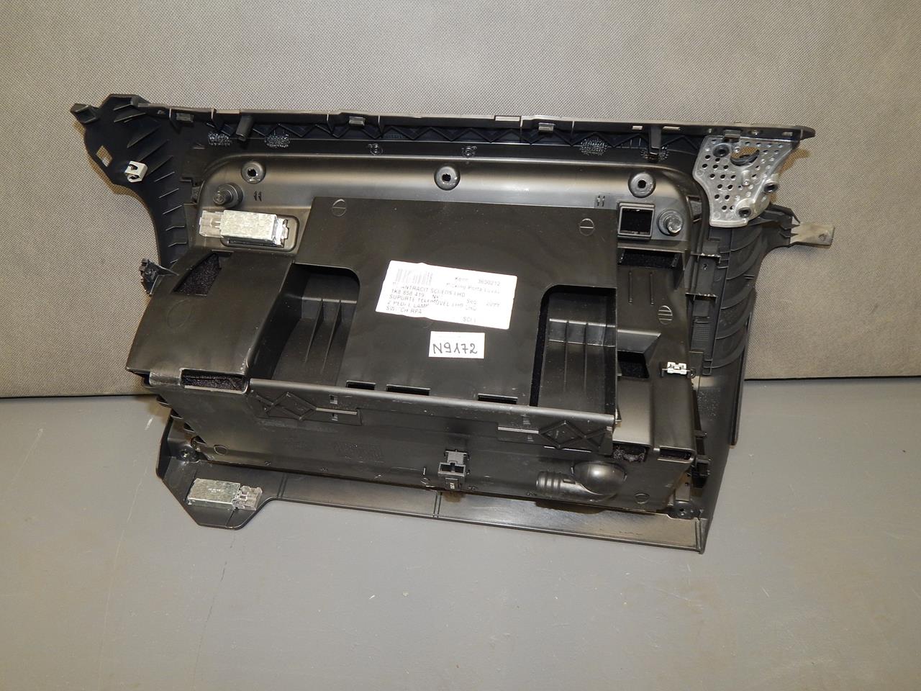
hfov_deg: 69.4
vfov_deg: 54.9
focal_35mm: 25
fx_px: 665
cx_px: 460
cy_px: 346
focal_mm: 4.5
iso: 200
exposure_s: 1/30
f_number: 3.1
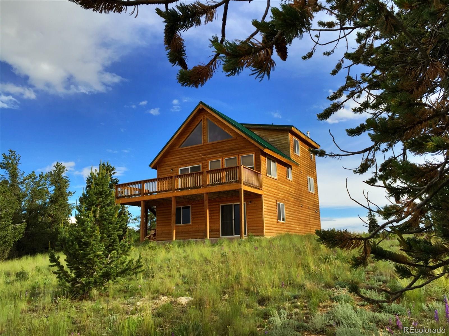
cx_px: 224
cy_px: 168
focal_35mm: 29
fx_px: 376
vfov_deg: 48.2
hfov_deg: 61.7
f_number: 2.2
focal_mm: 4.15
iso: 32
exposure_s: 1/3300
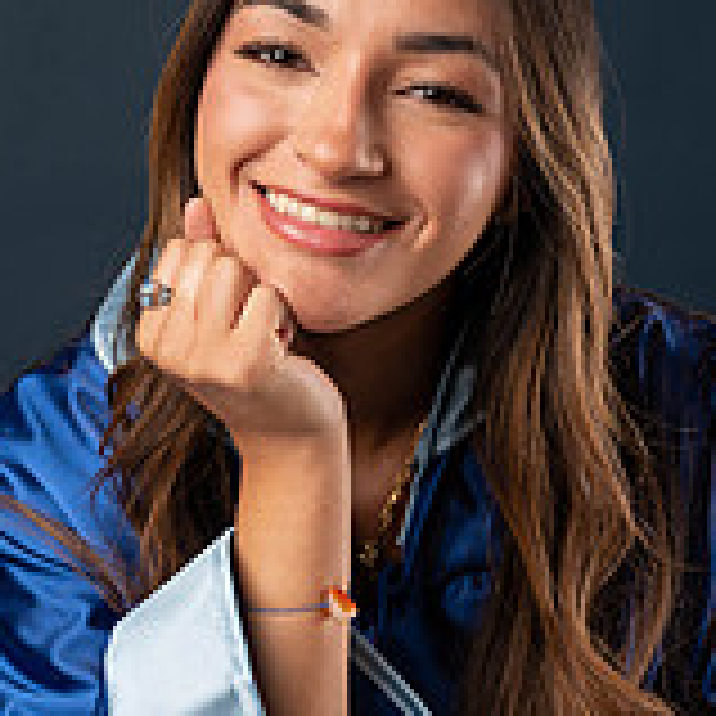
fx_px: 2808
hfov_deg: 14.5
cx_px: 365
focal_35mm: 120
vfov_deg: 14.5
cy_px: 396
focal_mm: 50
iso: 200
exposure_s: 1/100
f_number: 5.6
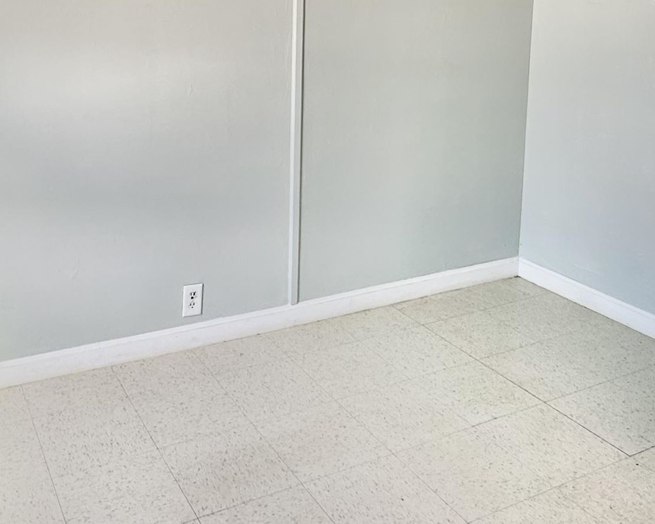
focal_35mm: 38
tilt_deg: -7.1
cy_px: 79
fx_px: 737
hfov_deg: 47.4
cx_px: 241
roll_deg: -1.5
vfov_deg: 37.3
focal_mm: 2.22
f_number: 2.2
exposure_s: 1/99
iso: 50
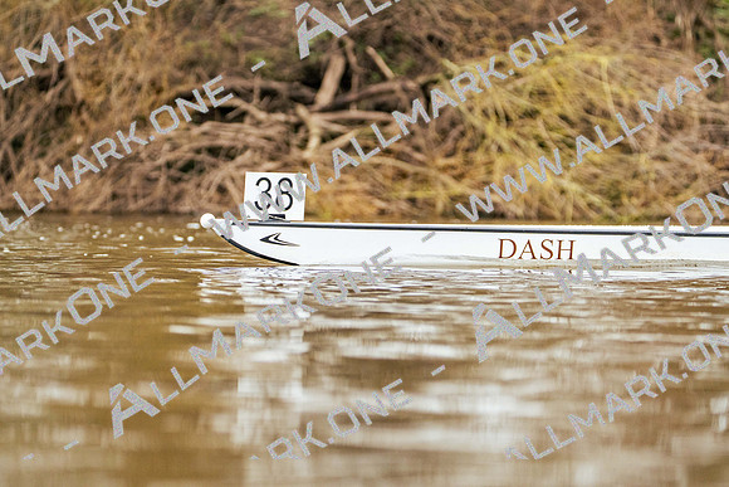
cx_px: 364
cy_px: 244
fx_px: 4051
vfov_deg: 6.9
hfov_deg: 10.3
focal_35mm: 200
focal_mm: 200
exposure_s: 1/2000
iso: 4000
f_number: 6.3
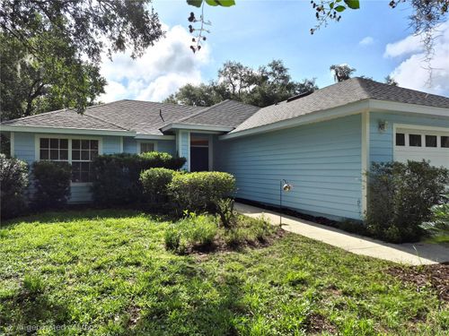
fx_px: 298
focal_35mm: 23
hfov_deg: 73.9
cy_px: 168
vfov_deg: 58.9
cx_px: 224
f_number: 1.8
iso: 25
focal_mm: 5.4
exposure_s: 1/5000
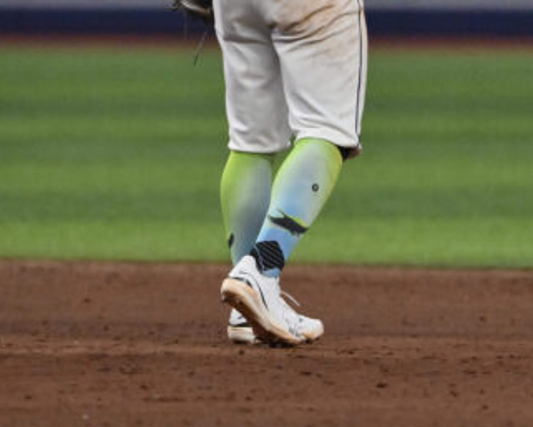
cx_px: 550
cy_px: -84
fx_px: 18904
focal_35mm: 1198
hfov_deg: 1.6
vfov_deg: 1.3
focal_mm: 400
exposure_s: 1/1000
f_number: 4
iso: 4000
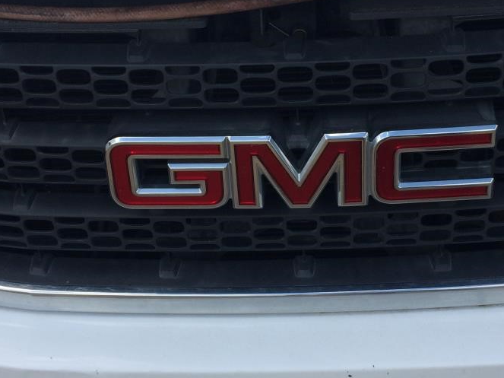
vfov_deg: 26.0
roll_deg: +2.8
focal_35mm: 56
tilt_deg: -24.7
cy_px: 136
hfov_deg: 34.3
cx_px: 289
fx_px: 815
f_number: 2.2
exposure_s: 1/954
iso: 32
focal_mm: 4.15
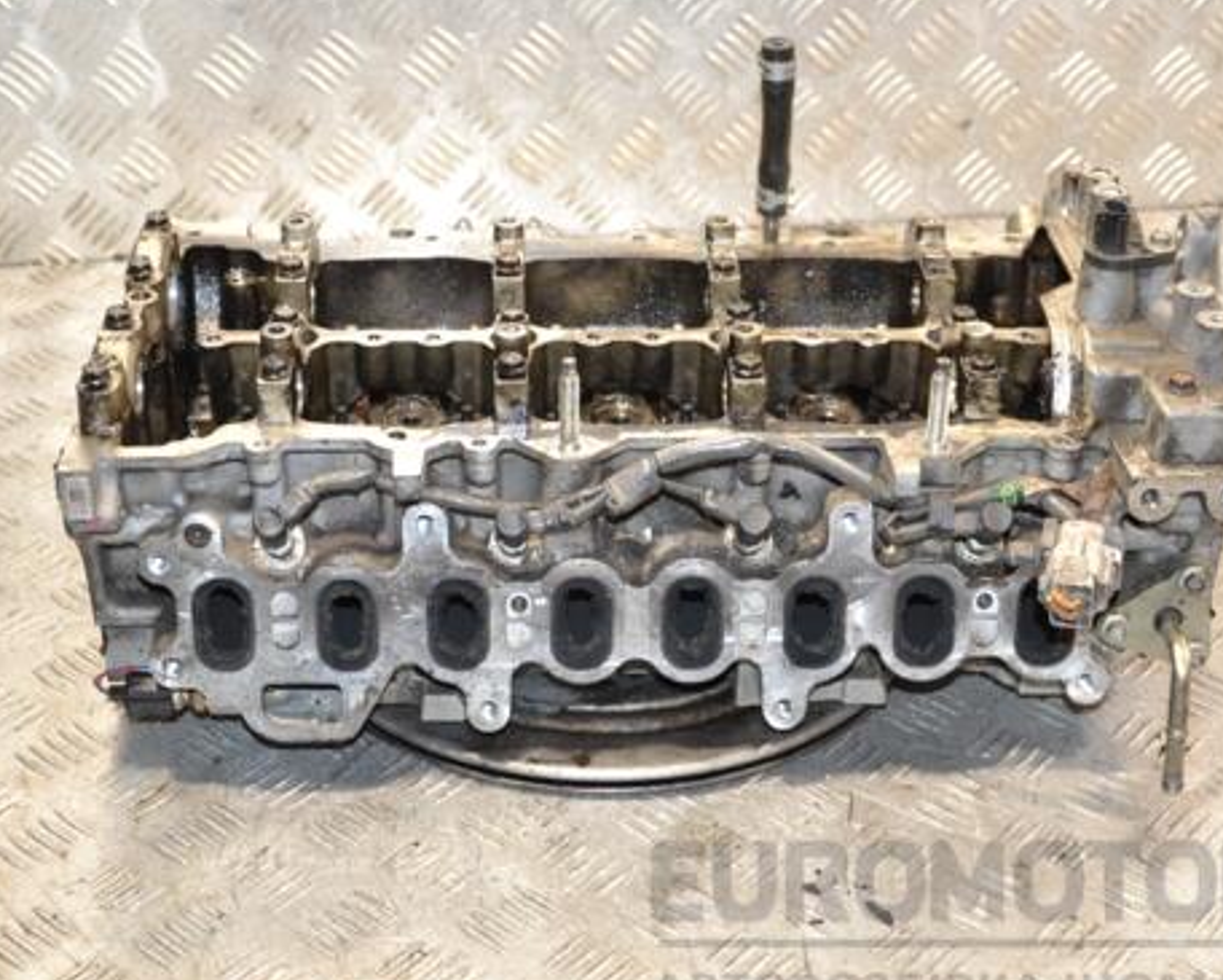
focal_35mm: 63
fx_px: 2281
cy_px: 524
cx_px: 601
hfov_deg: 30.0
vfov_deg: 24.2
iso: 800
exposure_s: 1/80
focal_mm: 34
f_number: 5
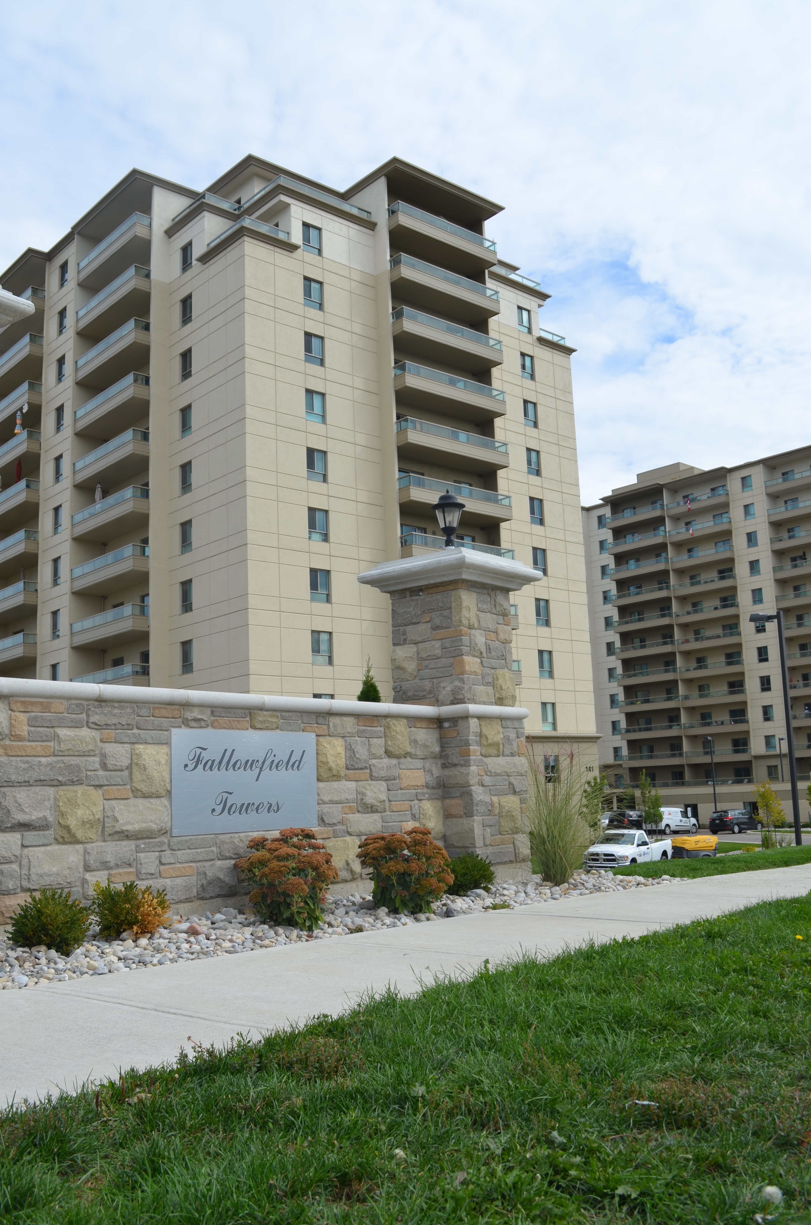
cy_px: 612
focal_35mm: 33
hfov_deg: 39.8
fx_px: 1120
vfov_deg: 57.3
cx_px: 406
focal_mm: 22
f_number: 8
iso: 110
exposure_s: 1/250
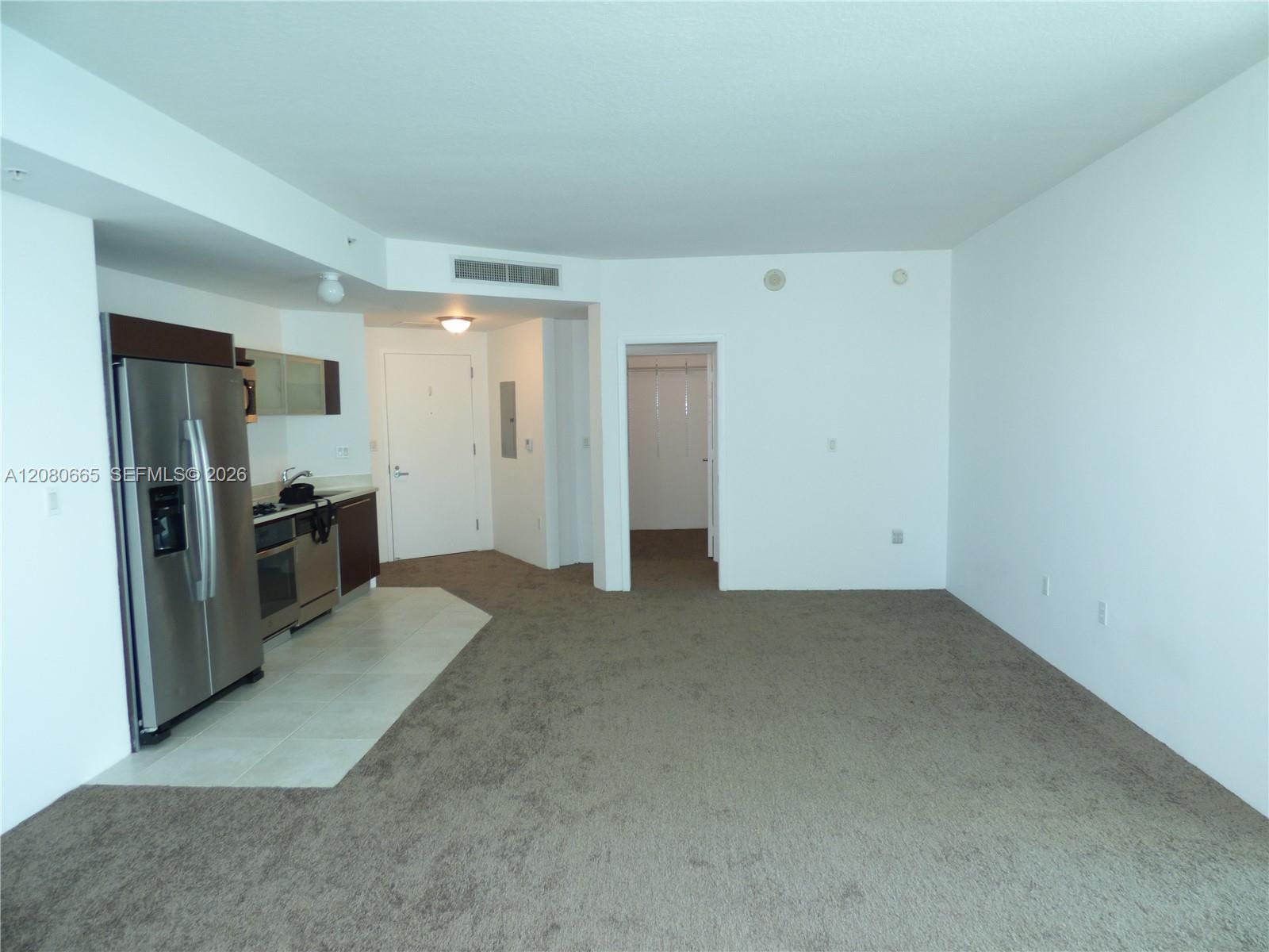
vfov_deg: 66.0
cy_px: 476
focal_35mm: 20
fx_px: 733
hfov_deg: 81.7
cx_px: 634
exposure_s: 1/40
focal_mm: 3.58
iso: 100
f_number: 2.8
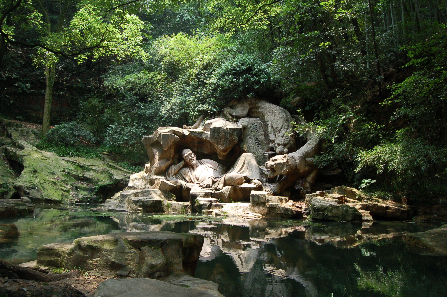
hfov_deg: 62.0
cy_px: 148
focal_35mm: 30
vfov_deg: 43.5
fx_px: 372
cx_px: 224
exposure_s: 1/80
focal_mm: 20
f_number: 8
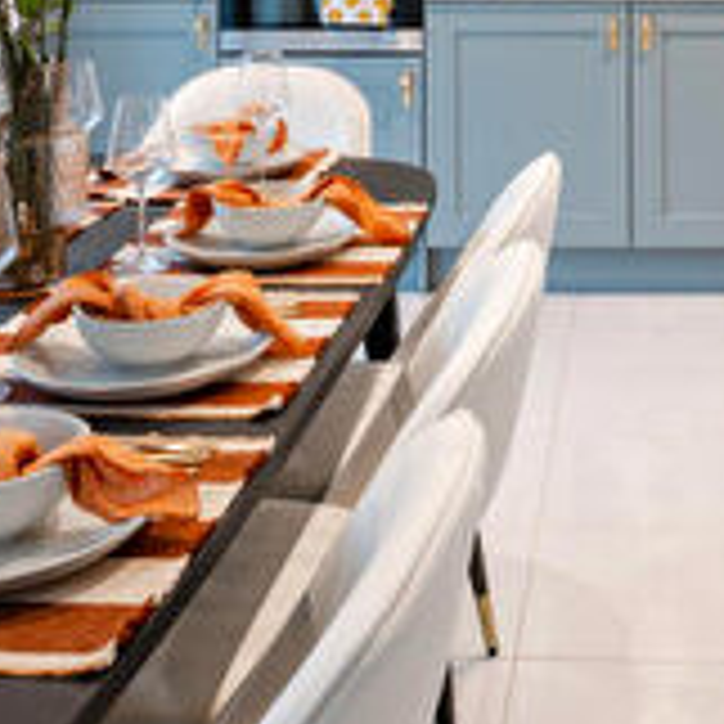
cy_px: -160
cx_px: 675
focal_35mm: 63
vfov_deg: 24.5
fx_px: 1491
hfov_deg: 26.2
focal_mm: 17
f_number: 7.1
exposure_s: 1/4
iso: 200
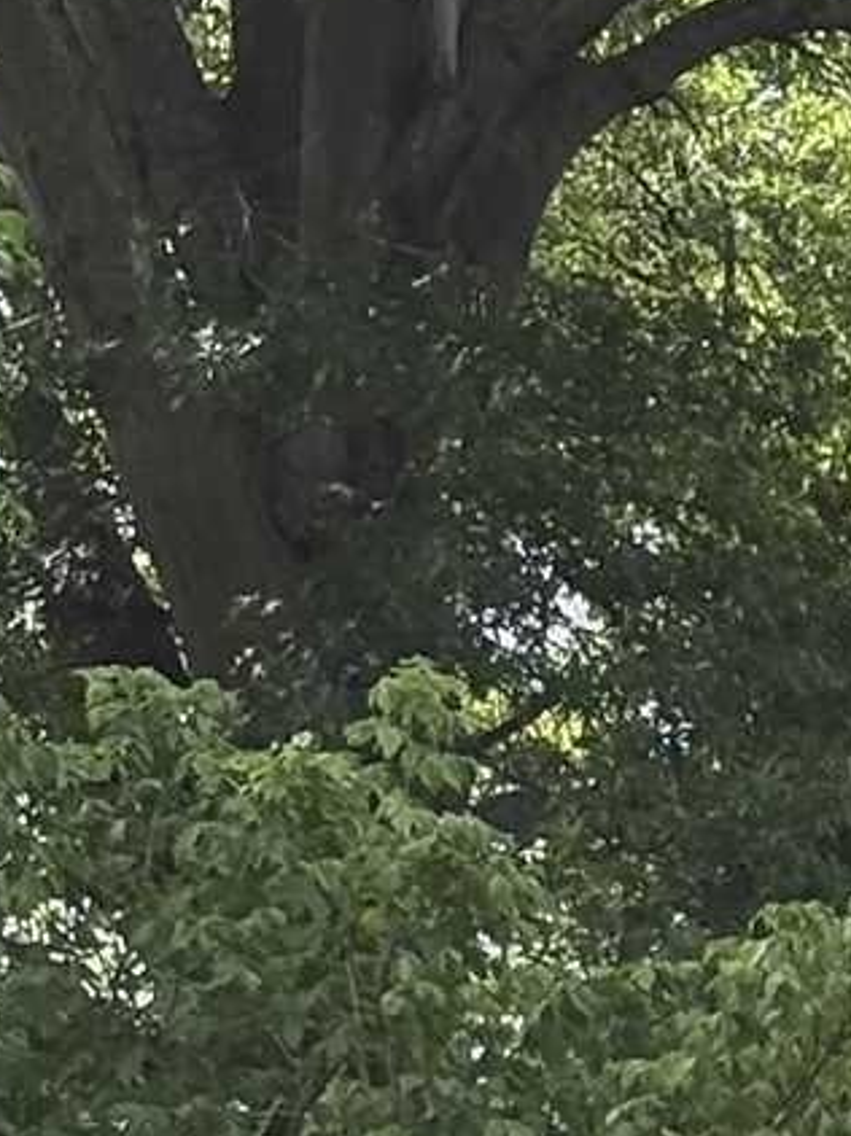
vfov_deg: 6.8
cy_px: 2199
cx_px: 2114
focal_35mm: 284
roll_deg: -1.2
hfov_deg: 5.1
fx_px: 9319
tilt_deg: +0.5
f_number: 1.6
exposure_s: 1/1553
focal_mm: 5.96
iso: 50
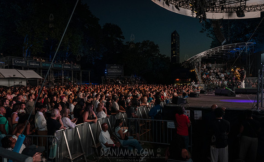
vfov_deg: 48.1
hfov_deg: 72.1
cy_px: 87
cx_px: 130
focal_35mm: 25
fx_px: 181
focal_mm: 24
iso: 4000
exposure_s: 1/320
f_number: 3.5
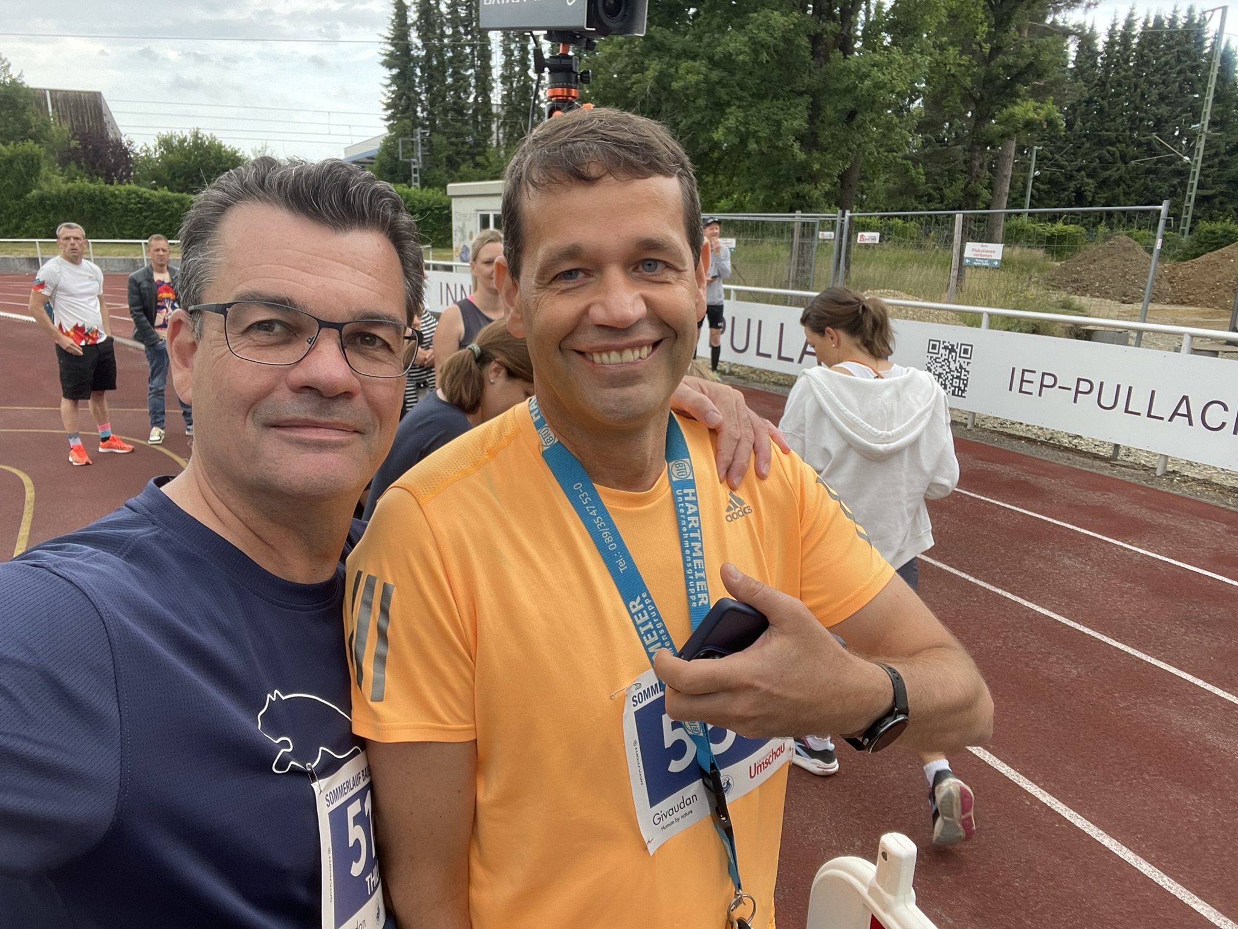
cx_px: 619
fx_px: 823
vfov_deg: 58.9
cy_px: 464
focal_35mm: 23
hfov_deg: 73.9
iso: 32
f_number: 2.2
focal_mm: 2.71
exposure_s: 1/122
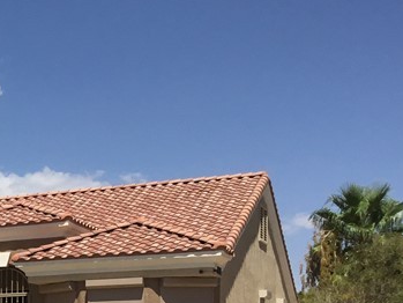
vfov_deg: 15.5
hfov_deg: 19.2
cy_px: 380
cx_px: -176
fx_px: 1060
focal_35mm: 91
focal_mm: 3.3
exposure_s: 1/2632
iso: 25
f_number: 2.4
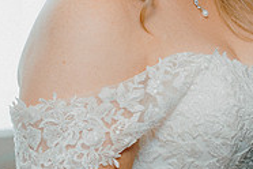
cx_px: 256
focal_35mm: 175
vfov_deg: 7.8
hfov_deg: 11.6
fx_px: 1230
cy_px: -52
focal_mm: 56
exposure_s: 1/160
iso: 2000
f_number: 3.5
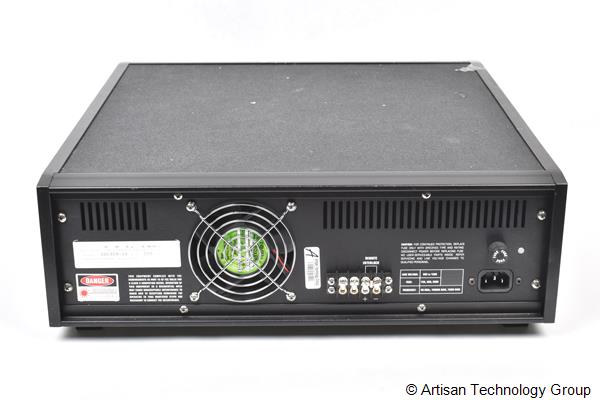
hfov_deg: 38.9
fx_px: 850
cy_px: 200
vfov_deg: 26.5
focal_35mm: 51
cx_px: 300
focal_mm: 34
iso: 200
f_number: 13
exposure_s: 1/200
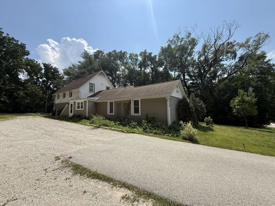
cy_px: 103
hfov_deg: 102.1
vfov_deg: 85.7
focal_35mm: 14
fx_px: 111
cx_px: 138
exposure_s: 1/1795
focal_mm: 2.22
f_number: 2.2
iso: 50
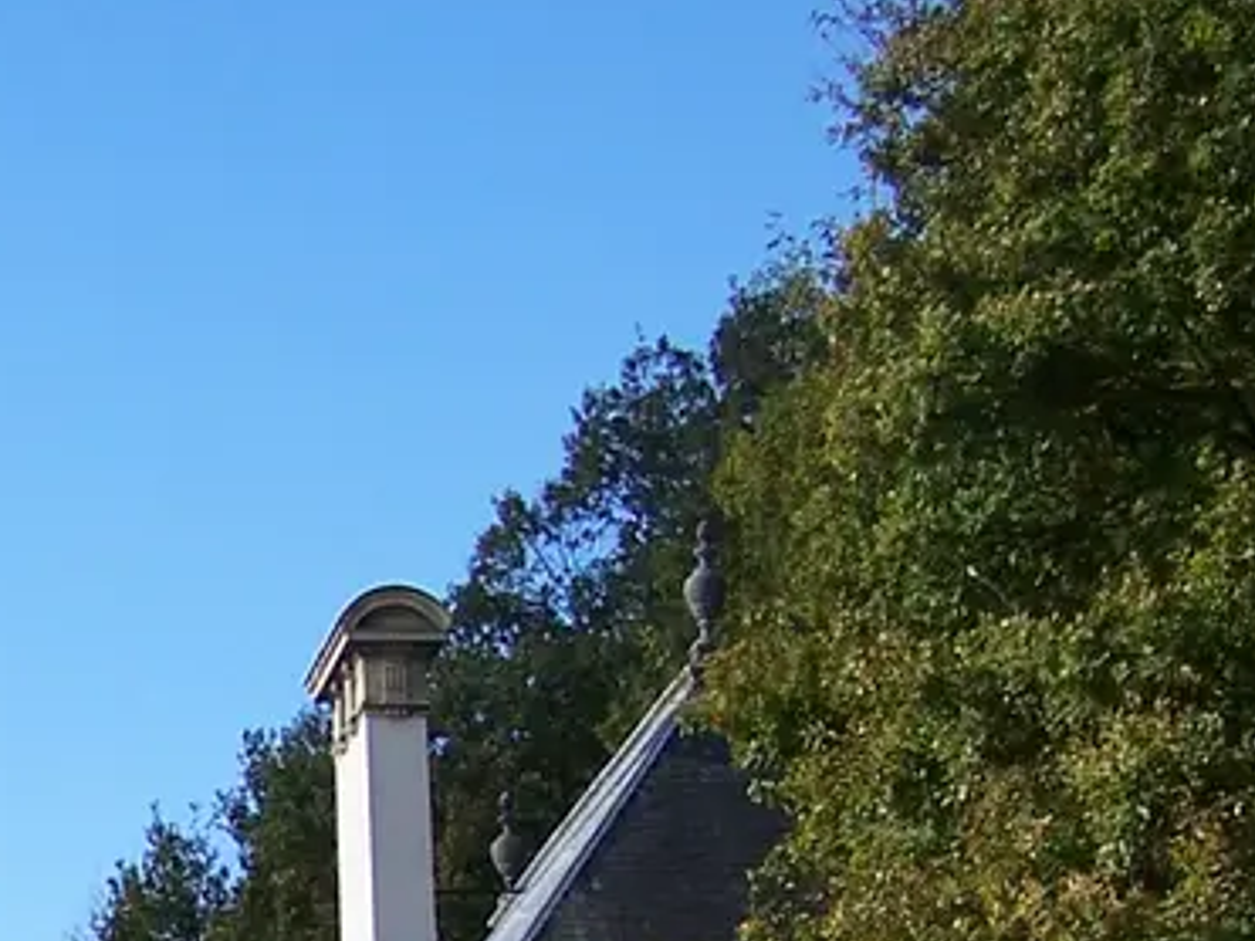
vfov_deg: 10.9
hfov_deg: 14.5
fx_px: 4748
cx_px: -318
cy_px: 1391
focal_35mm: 131
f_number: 2.8
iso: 80
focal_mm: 6.3
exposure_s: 1/750
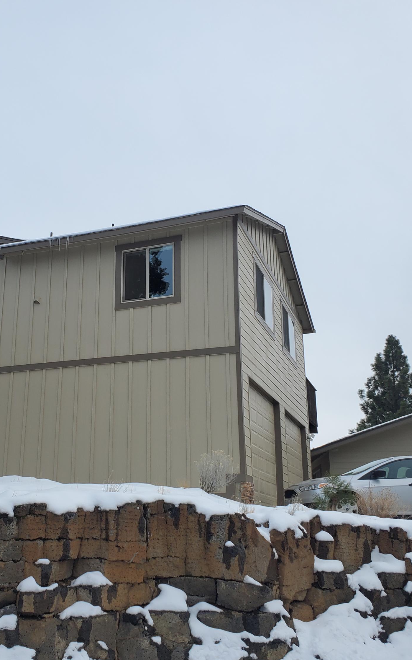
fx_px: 665
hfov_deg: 34.0
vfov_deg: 52.7
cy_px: 332
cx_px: 128
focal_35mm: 37
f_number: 2.4
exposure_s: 1/300
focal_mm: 4.3
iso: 50
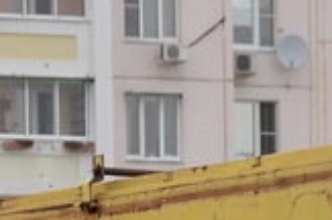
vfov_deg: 1.6
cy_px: 510
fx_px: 7646
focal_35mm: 831
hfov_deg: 2.5
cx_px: 391
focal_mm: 75
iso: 200
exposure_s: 1/200
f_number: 7.1
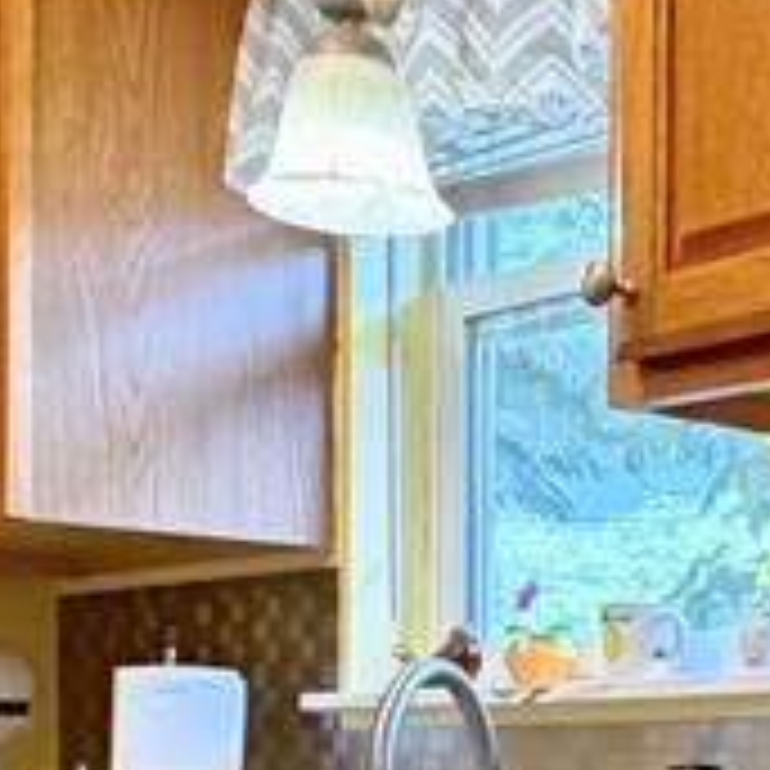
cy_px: 729
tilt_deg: +0.2
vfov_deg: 22.6
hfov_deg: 18.2
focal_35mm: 74
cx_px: 1400
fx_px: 1862
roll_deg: +0.1
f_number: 2.2
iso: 500
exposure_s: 1/60
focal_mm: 2.22
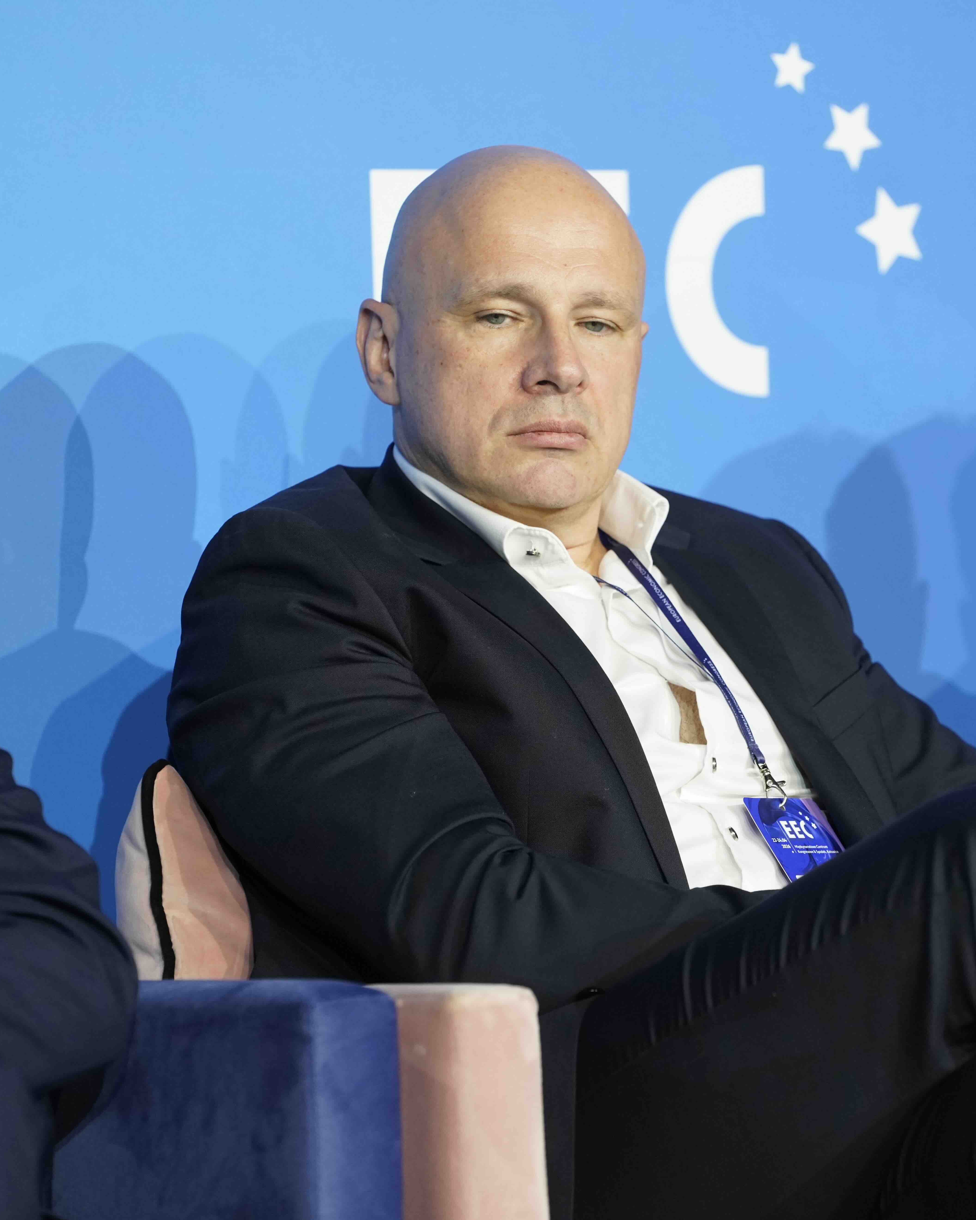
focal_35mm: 282
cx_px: 651
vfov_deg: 6.9
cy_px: 609
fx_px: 10183
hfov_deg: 5.5
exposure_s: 1/125
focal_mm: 200
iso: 2000
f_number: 3.5
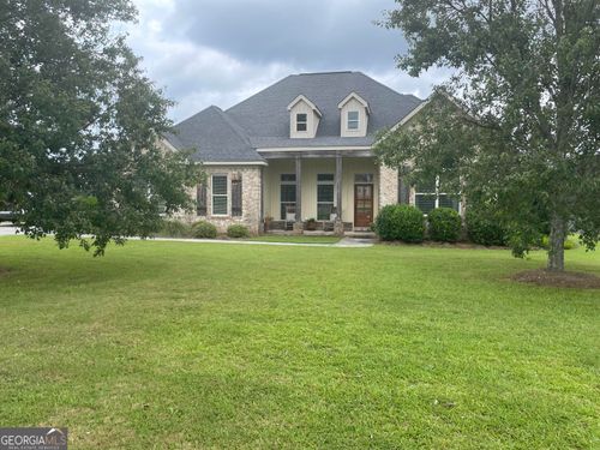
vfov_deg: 53.1
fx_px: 451
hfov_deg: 67.3
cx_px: 300
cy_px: 225
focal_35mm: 26
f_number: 1.6
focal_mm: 4.2
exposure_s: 1/1195
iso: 50
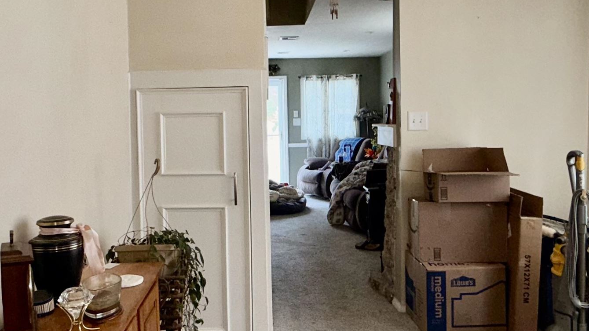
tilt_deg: -3.1
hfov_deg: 56.3
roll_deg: +1.1
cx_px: 246
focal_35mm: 35
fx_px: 547
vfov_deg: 33.7
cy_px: 151
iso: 50
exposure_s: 1/122
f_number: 2.2
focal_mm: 2.22
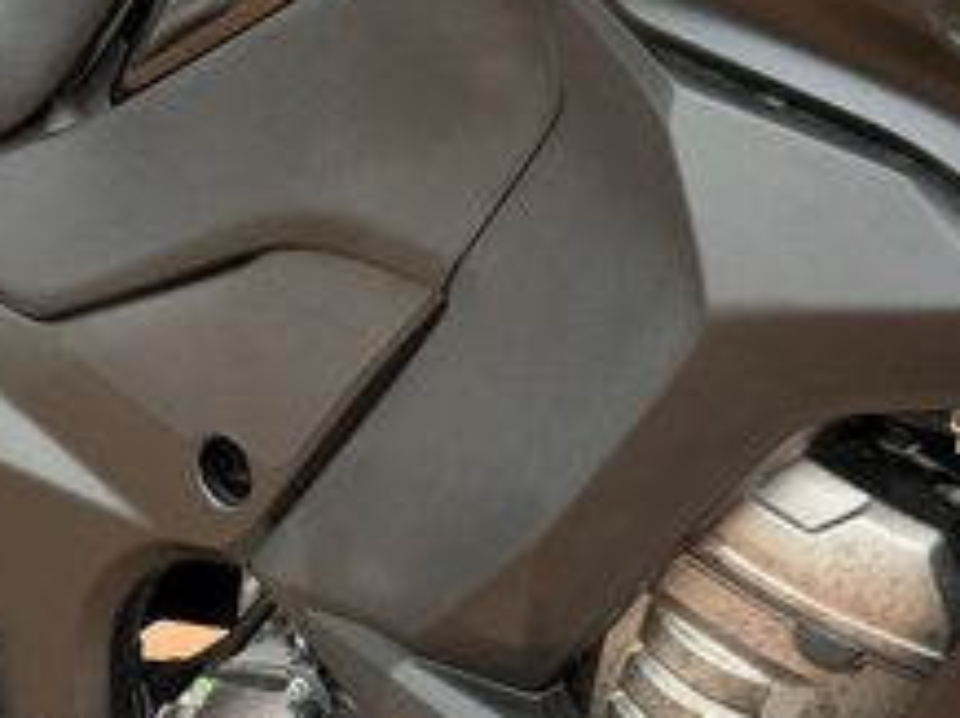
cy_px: 608
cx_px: 145
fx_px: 3906
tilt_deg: -25.0
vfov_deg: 10.5
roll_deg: +1.5
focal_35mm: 141
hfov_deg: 13.9
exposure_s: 1/754
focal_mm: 6.76
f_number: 1.78
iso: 100
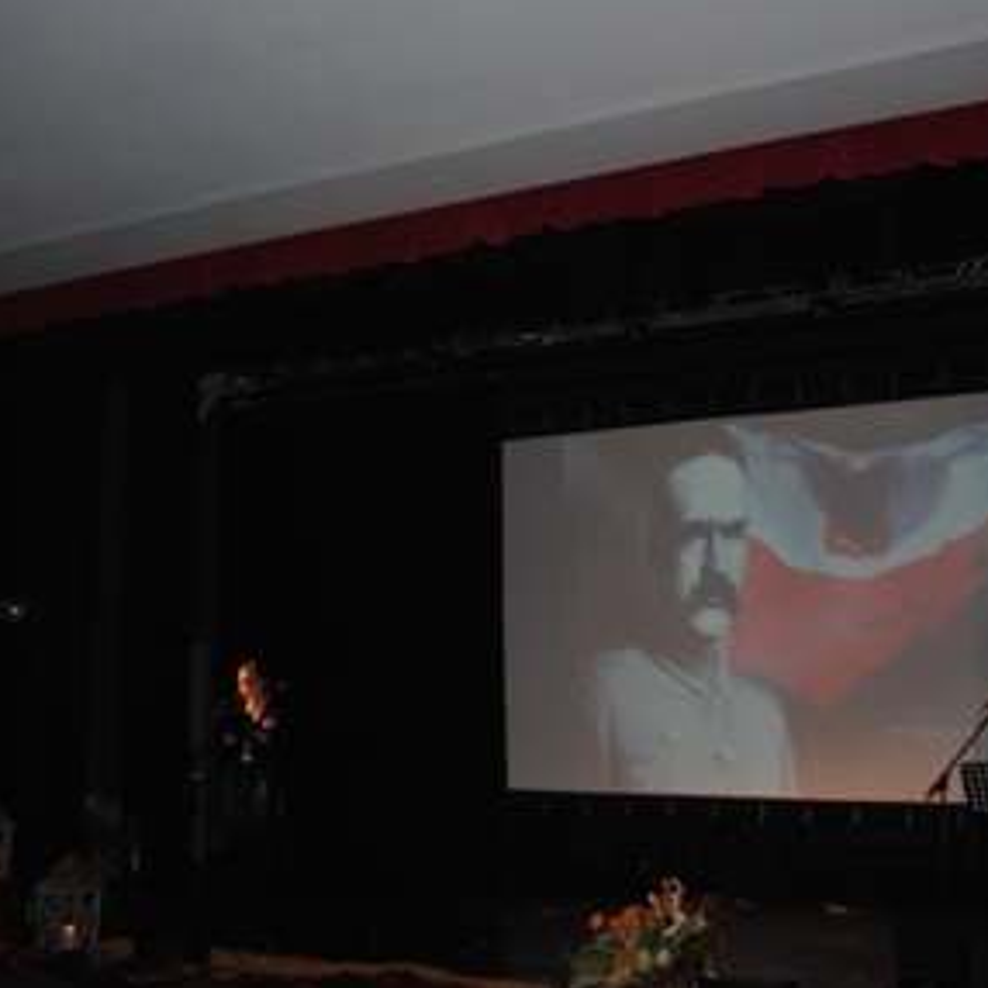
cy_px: 477
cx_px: 487
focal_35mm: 48
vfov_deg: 35.4
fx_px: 1550
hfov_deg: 35.4
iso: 200
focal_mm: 24
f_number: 4
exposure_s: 1/60
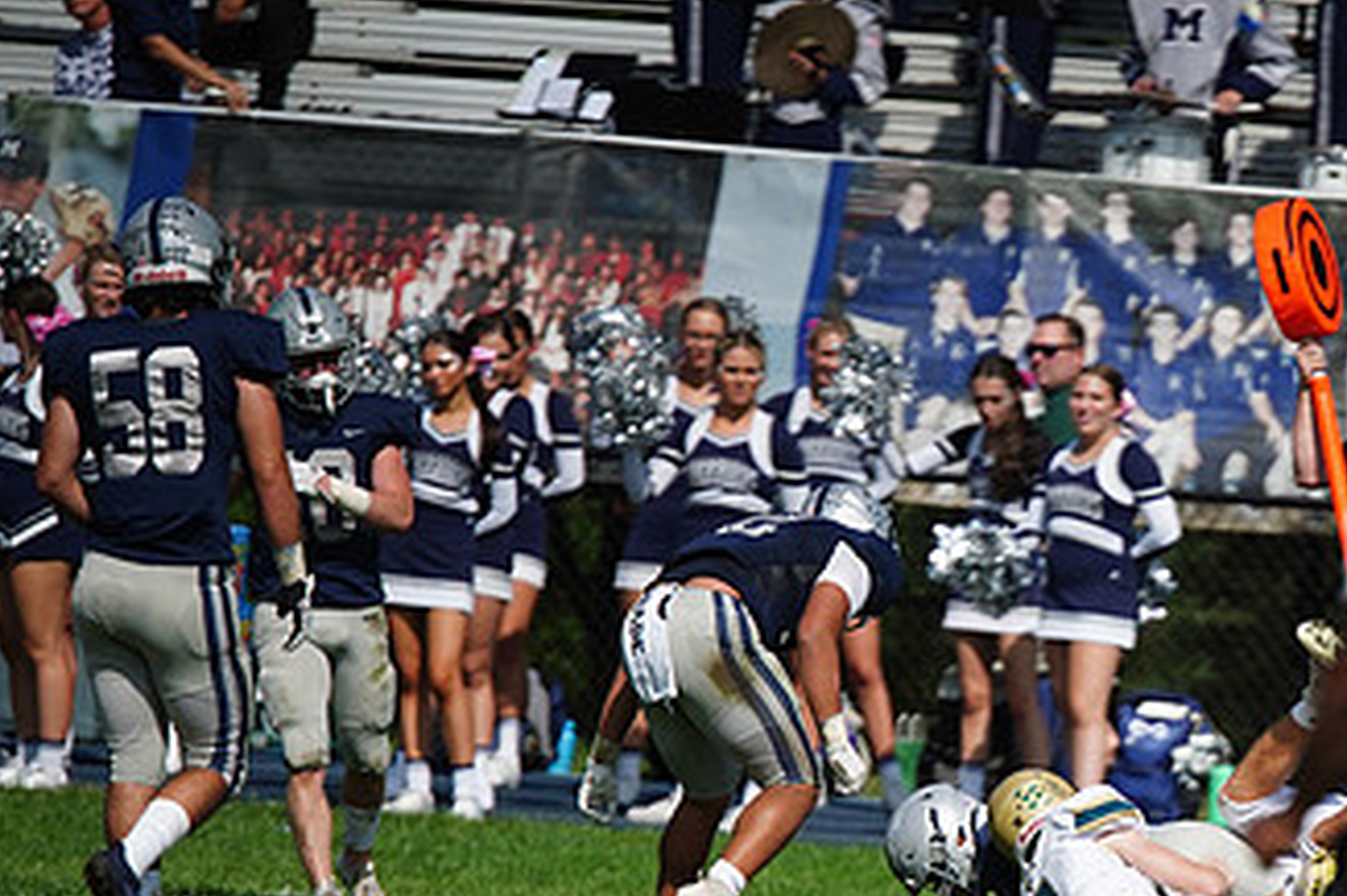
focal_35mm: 534
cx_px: 1161
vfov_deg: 2.6
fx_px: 19970
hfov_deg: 3.9
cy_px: 712
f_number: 2.8
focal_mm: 300
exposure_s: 1/8000
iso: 400
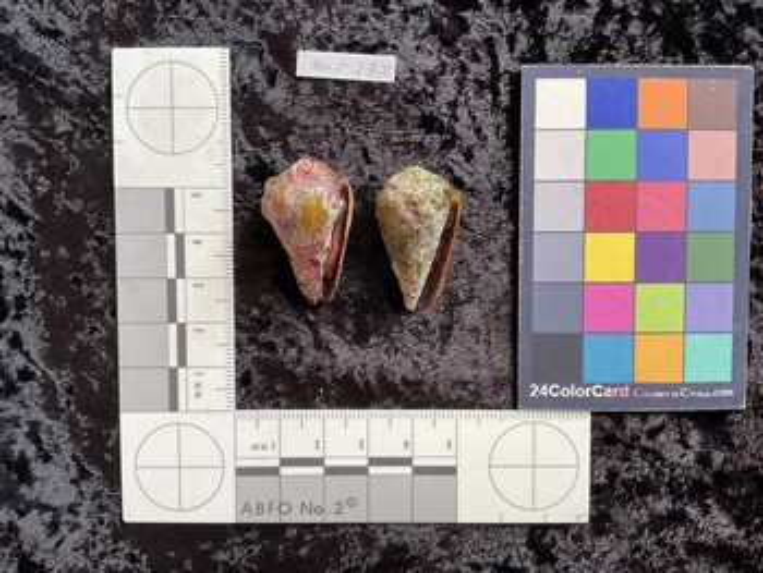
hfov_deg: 61.6
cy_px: 286
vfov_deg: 48.3
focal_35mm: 29
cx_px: 382
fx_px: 640
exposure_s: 1/120
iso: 50
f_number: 1.8
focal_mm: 3
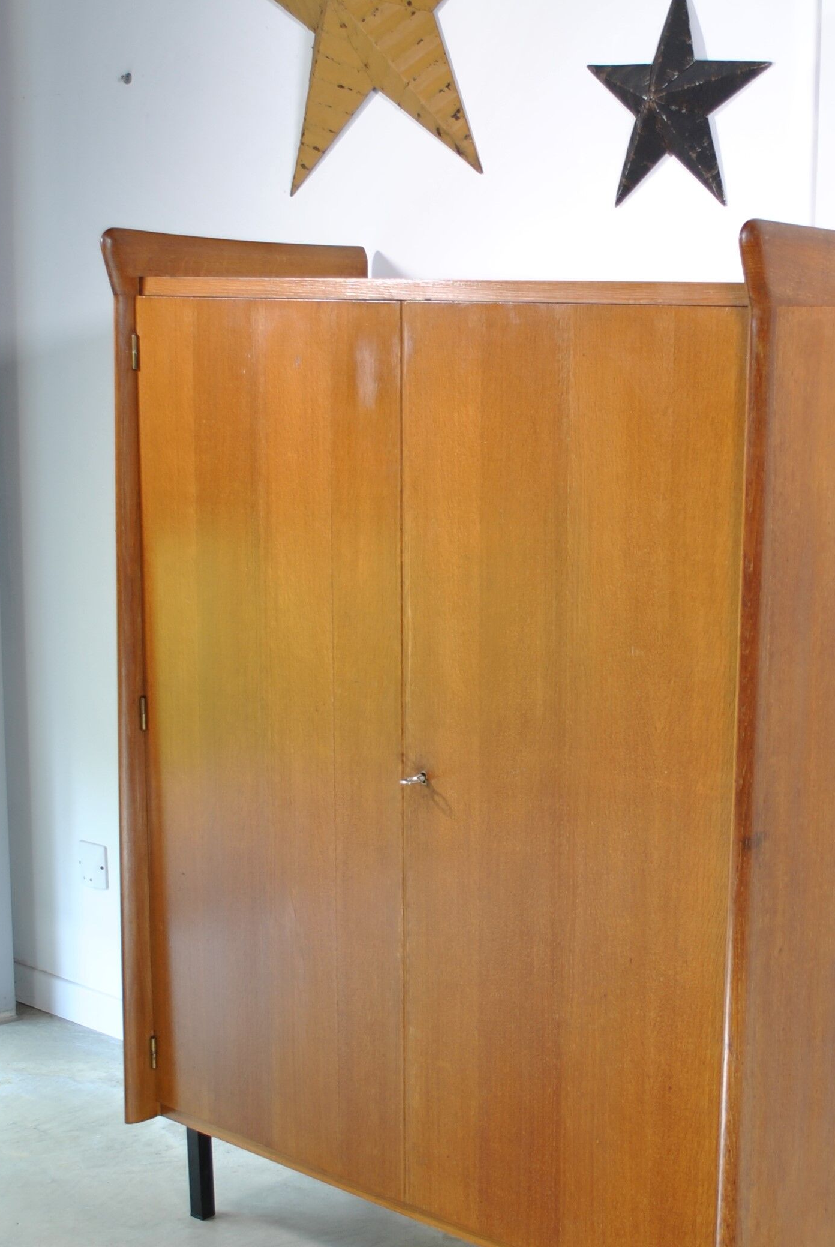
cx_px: 578
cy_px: 731
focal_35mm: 57
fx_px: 1977
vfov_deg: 34.9
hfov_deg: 23.7
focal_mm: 22
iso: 100
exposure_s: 1/15
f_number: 3.8
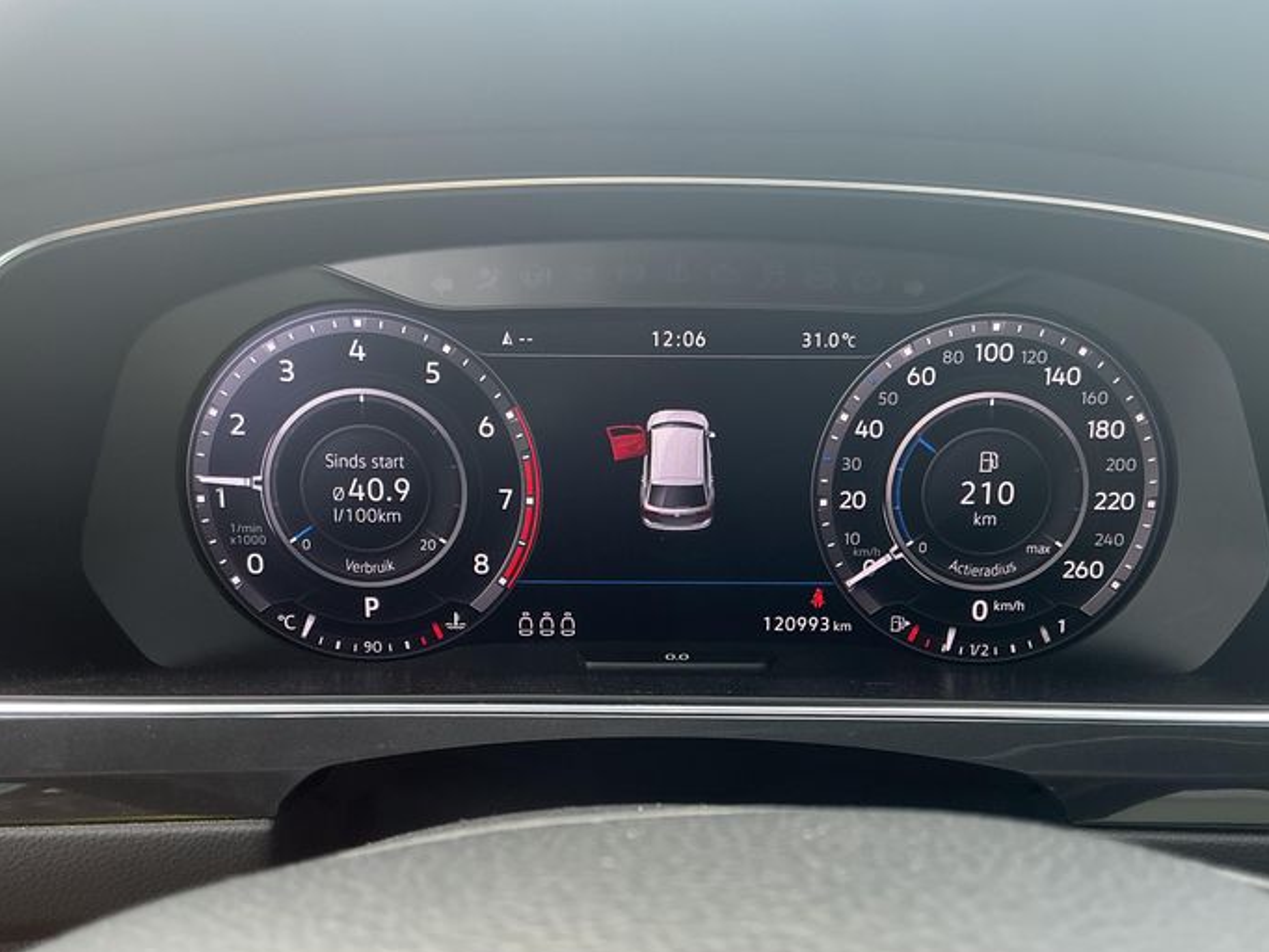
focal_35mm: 34
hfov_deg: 53.9
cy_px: 554
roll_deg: -1.5
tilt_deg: -19.0
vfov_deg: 41.7
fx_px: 1247
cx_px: 681
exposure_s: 1/120
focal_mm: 3
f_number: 1.8
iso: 32
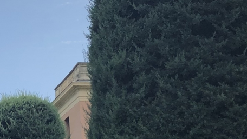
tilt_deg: +13.5
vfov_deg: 11.3
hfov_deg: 19.4
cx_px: -2
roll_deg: +0.1
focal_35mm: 107
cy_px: 117
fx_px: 701
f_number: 1.8
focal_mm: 3.99
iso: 20
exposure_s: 1/2288
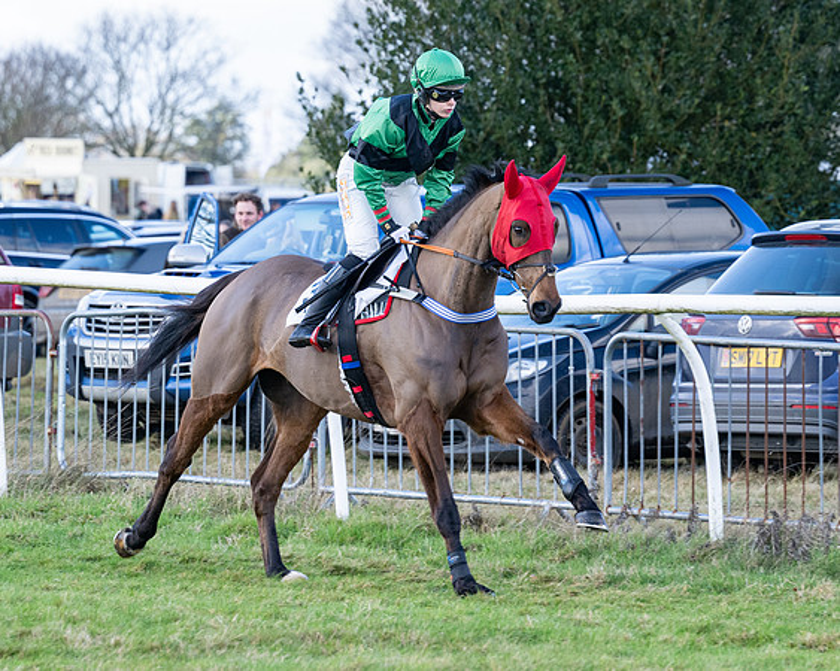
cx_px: 409
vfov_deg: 4.8
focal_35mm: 320
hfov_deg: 6.0
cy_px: 300
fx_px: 7956
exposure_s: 1/800
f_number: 4
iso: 400
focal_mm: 145
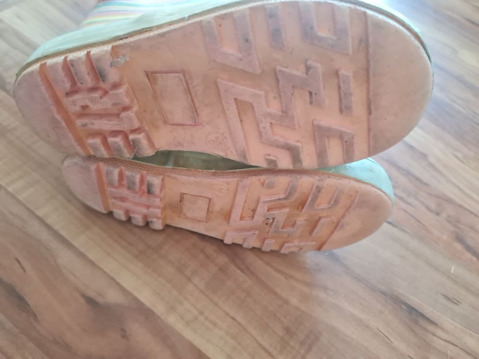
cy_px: 180
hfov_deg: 67.3
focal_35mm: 26
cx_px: 240
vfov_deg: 53.1
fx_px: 360
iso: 640
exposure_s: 1/50
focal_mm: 5.4
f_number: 1.8
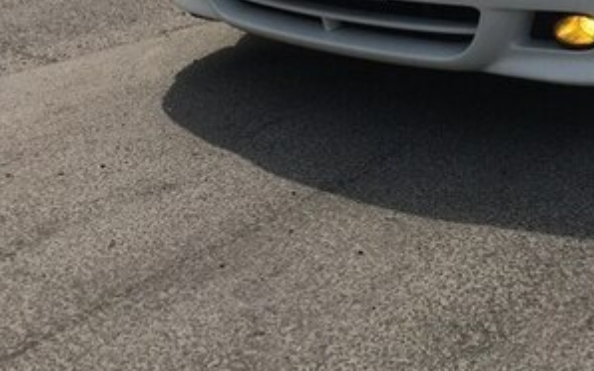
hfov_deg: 29.5
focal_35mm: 68
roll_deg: +2.1
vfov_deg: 18.4
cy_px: -37
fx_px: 1100
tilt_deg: -12.0
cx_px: 480
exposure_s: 1/2740
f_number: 2.2
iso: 32
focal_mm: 4.15
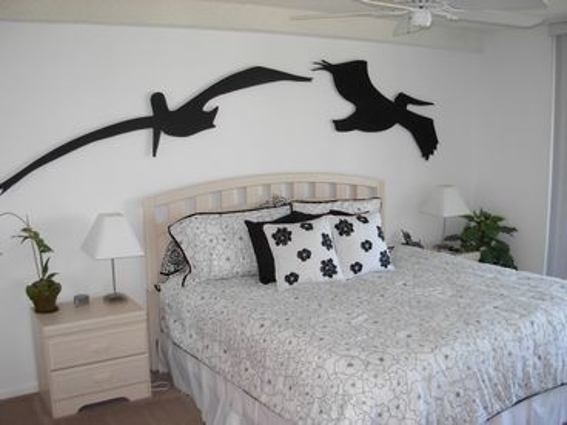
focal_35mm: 38
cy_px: 212
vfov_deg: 37.7
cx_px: 284
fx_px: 622
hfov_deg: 49.0
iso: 79
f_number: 2.9
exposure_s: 1/36.9
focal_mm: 6.3
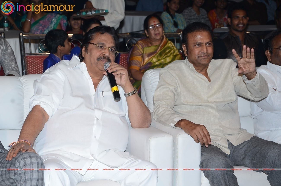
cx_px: 140
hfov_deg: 19.5
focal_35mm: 105
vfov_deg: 13.0
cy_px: 93
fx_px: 818
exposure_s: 1/125
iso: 320
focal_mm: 70
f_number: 6.3
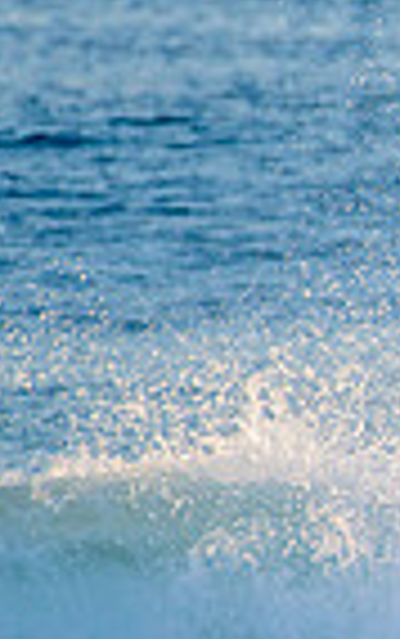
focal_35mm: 2076
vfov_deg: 1.0
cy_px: 439
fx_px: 36137
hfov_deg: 0.6
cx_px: 1110
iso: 450
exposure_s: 1/1250
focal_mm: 500
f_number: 5.6
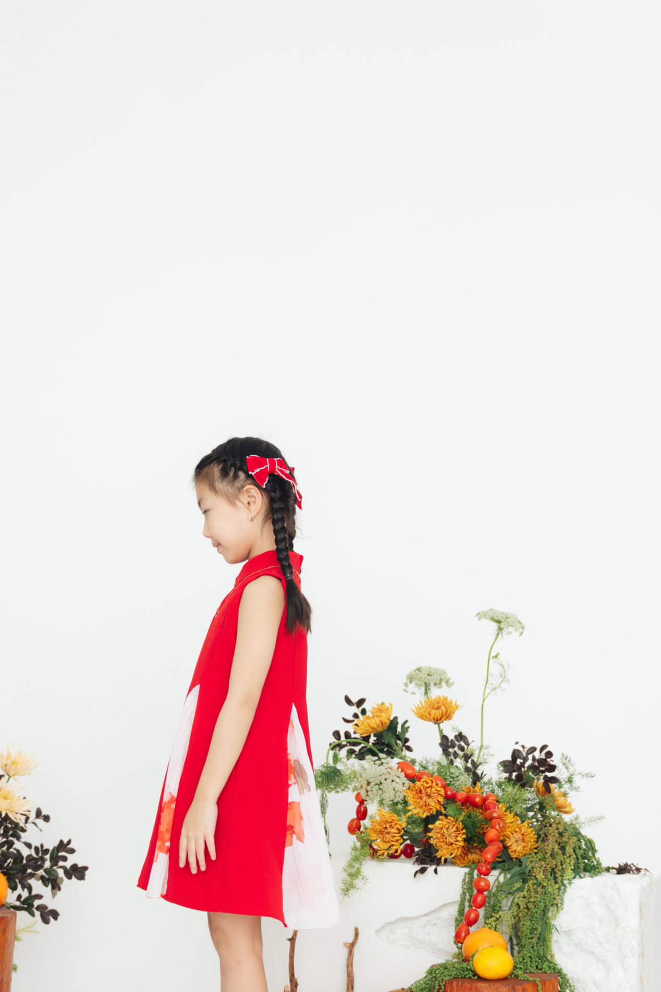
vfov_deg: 38.7
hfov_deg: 26.4
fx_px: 1405
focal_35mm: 51
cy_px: 614
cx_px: 261
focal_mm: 38
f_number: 2.8
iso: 400
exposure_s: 1/125
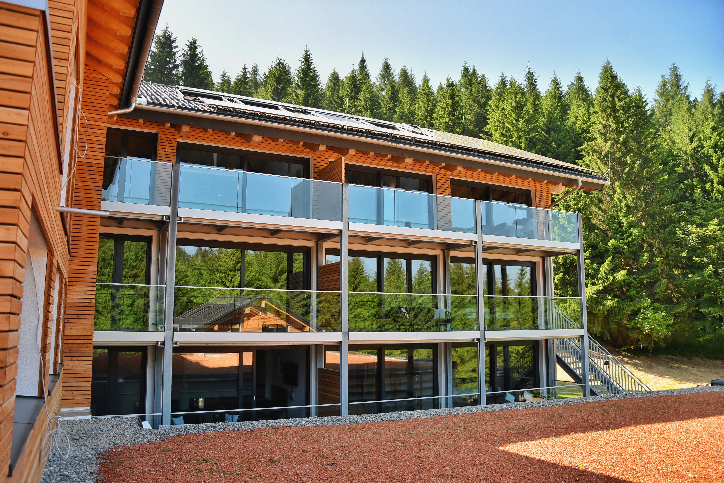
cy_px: 242
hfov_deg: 67.4
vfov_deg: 47.9
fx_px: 543
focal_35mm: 27
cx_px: 362
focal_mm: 18
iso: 100
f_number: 3.5
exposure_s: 1/400
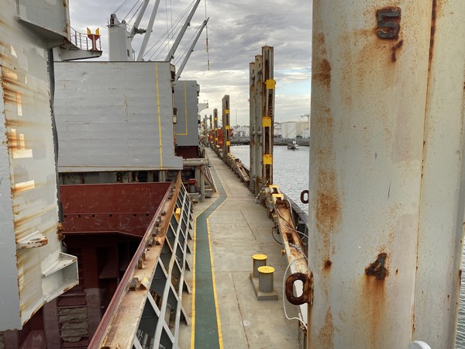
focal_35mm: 26
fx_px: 349
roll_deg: +2.7
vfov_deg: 53.1
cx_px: 232
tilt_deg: -11.7
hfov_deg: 67.3
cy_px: 174
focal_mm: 4.25
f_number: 1.8
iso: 32
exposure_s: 1/270
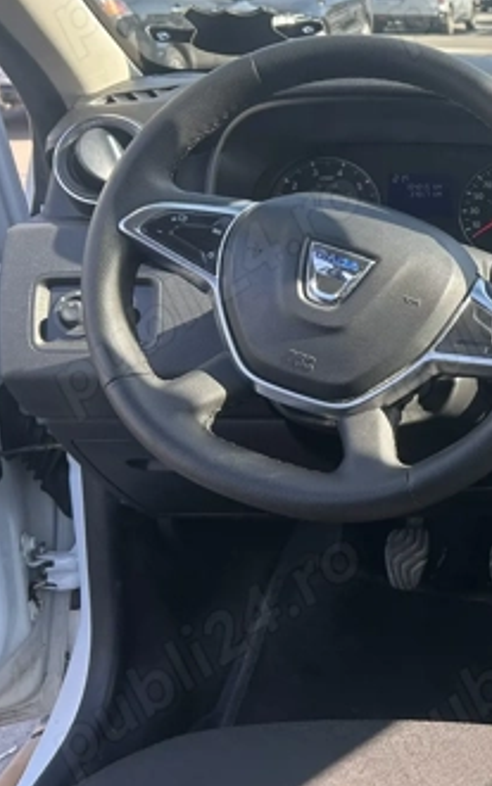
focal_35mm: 50
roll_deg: -1.4
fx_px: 1072
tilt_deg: -17.1
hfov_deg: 22.1
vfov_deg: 40.1
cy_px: 316
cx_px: 706
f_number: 1.5
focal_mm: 5.7
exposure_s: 1/446
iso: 50
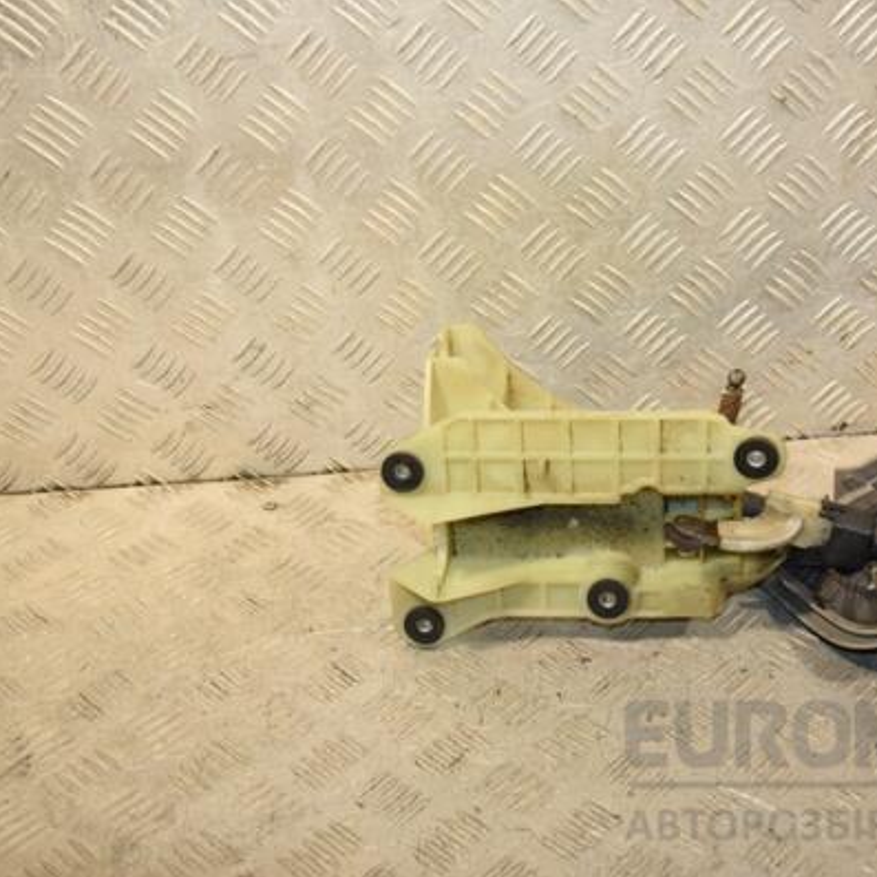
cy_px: 440
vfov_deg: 31.6
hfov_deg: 31.4
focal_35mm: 54
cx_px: 583
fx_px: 1548
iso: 800
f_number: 5.6
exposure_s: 1/200
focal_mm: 28
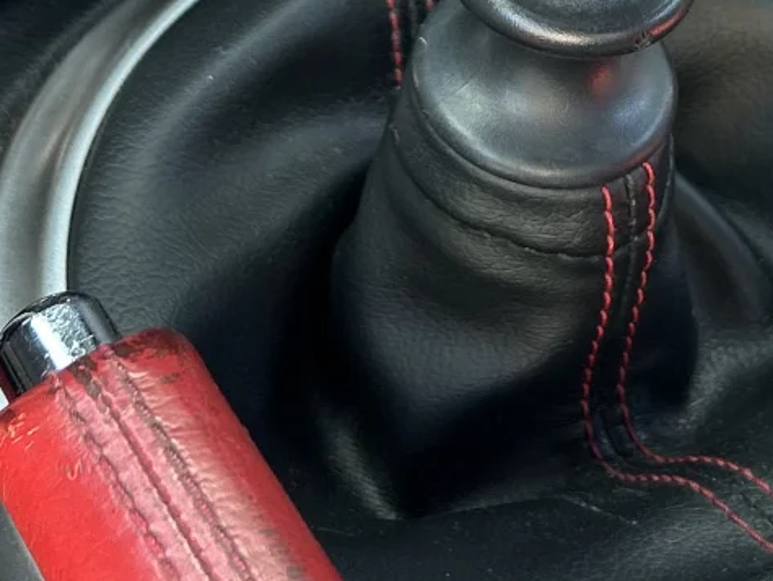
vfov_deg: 13.0
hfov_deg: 18.7
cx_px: 353
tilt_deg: -30.7
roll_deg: +0.8
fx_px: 2347
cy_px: -404
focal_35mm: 105
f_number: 1.5
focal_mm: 5.7
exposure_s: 1/121
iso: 50
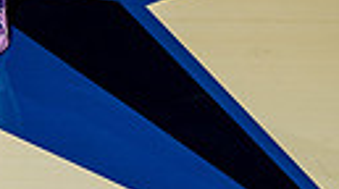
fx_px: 987
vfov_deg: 9.3
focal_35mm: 110
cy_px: -326
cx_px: -3
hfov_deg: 18.9
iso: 640
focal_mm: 30
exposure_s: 1/250
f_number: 5.6
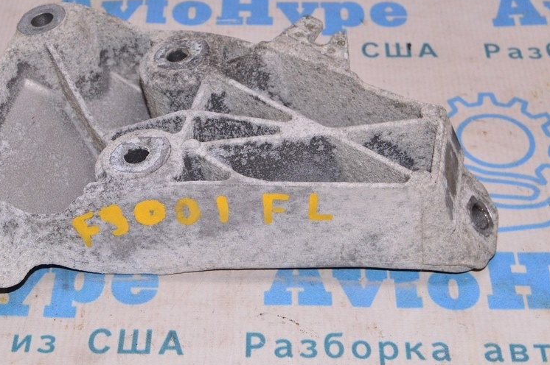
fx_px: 1068
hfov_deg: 28.8
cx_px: 205
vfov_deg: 19.4
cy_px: 170
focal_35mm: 70
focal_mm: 34
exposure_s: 1/200
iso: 1600
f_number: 8
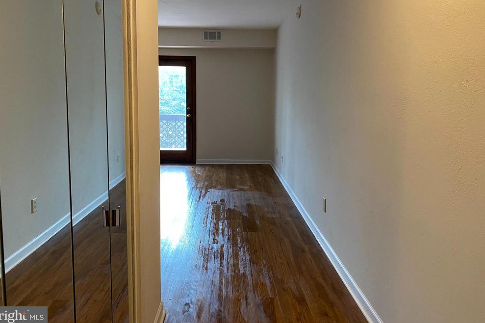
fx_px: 377
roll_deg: -1.4
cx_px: 237
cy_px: 138
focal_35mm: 28
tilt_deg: -4.0
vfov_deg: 46.3
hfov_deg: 65.5
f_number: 1.8
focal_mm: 4.25
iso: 250
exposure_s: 1/60
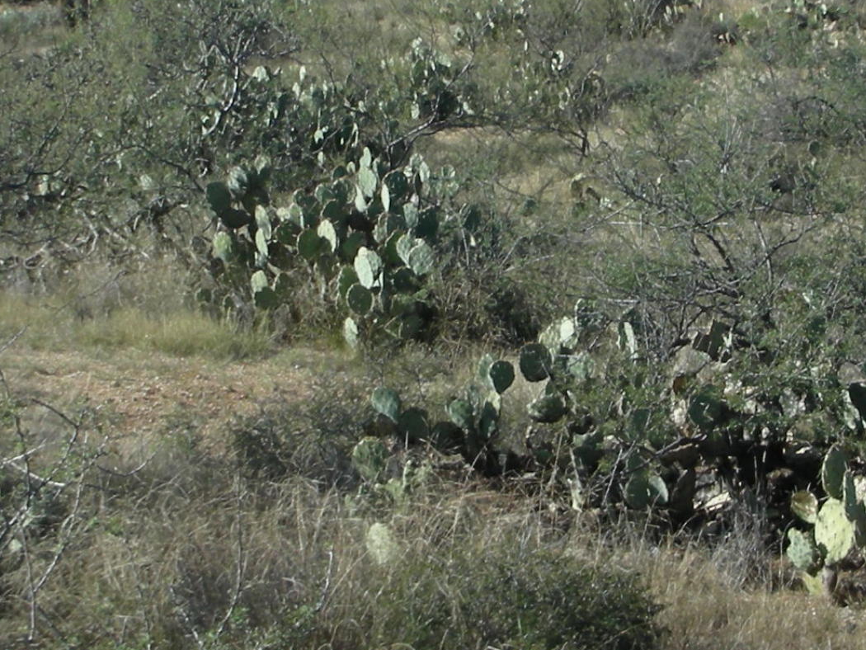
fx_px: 2502
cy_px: 79
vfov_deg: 14.7
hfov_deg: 19.6
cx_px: 459
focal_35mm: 100
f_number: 8.5
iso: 50
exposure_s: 1/79.6
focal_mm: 5.8
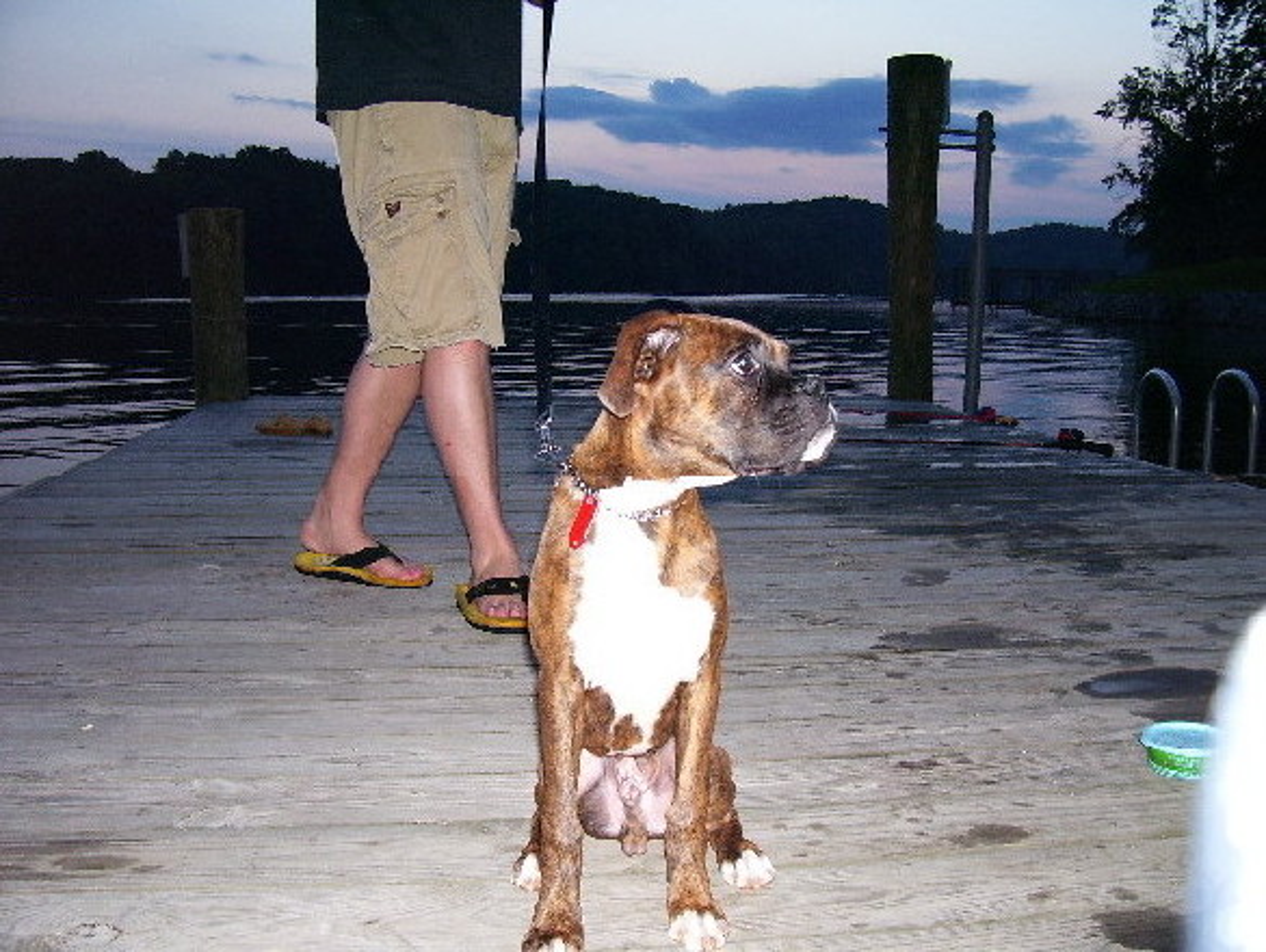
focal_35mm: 34
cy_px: 476
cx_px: 633
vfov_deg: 41.9
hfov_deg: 53.9
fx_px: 1245
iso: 125
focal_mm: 5.6
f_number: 2.7
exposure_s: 1/60
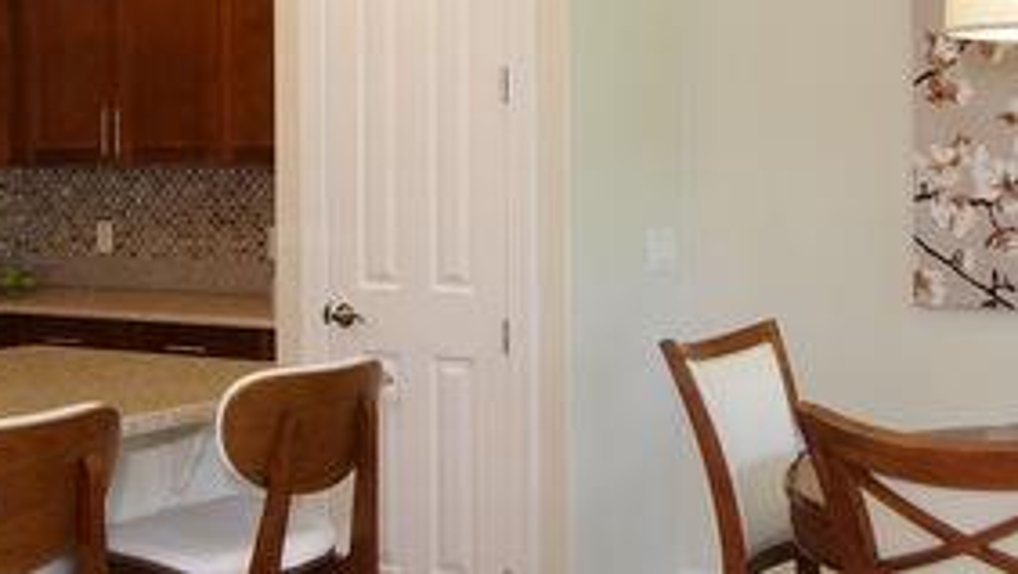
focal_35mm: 57
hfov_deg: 36.4
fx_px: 1539
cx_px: 643
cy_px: 190
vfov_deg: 21.0
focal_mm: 15
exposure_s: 1/5
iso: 200
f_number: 8
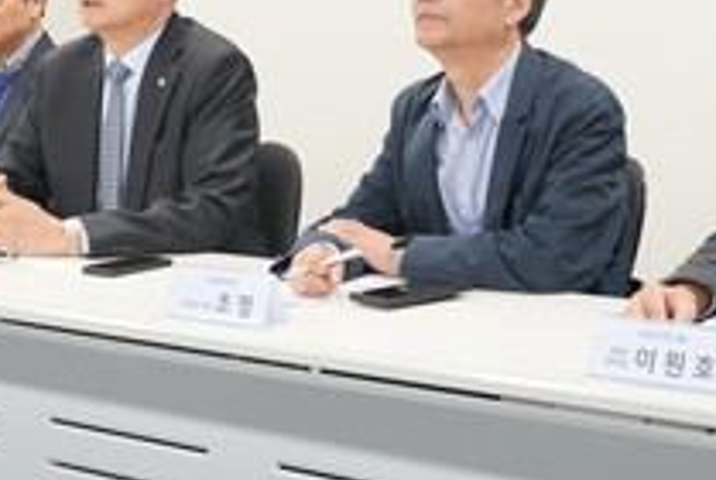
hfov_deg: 23.5
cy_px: 99
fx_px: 1713
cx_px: 267
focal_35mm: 86
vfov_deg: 15.8
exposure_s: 1/30
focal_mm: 30
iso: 400
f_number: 4
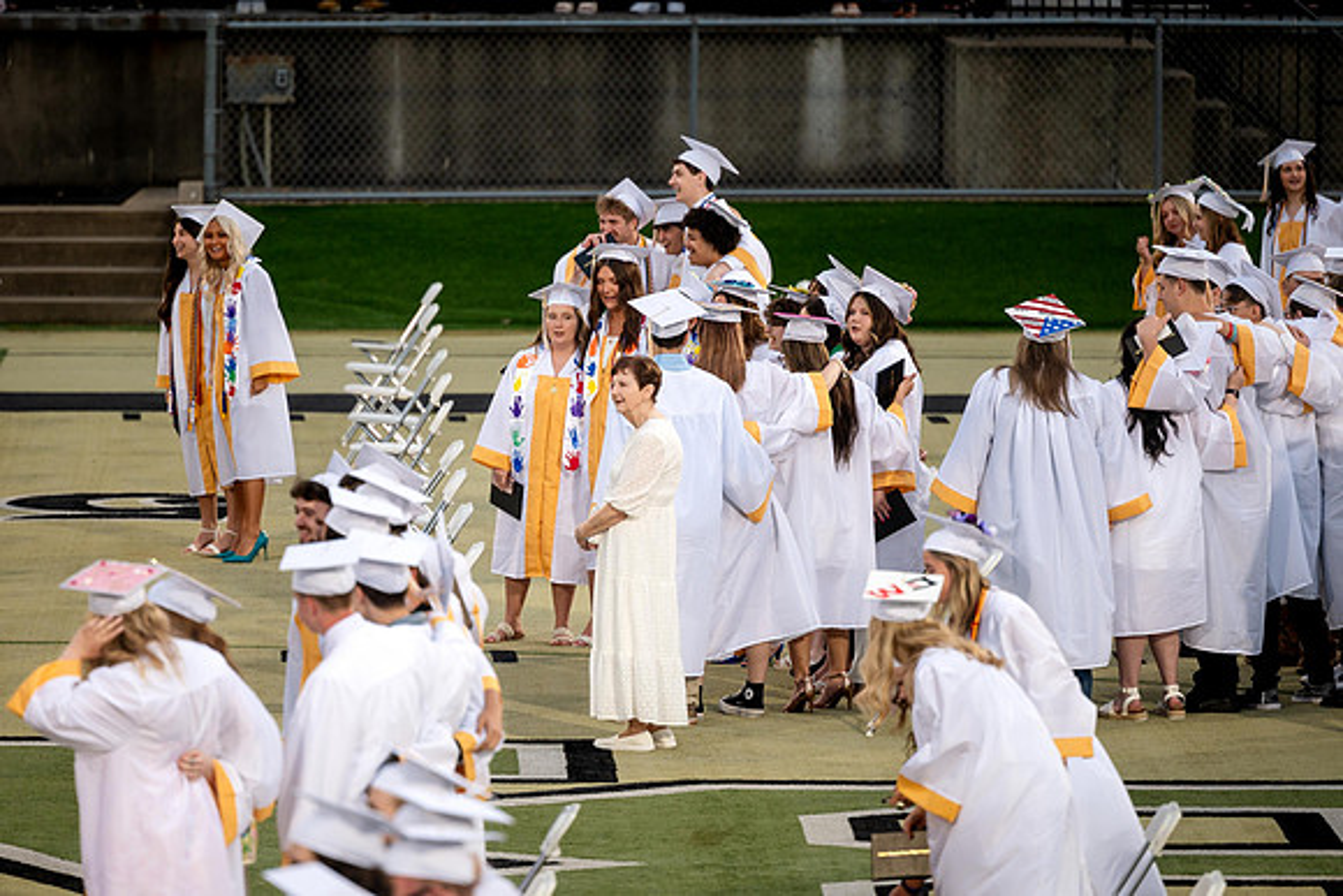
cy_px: 415
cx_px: 526
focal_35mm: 310
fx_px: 11572
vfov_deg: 4.4
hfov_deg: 6.6
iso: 640
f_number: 2.8
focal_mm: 200
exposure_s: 1/500
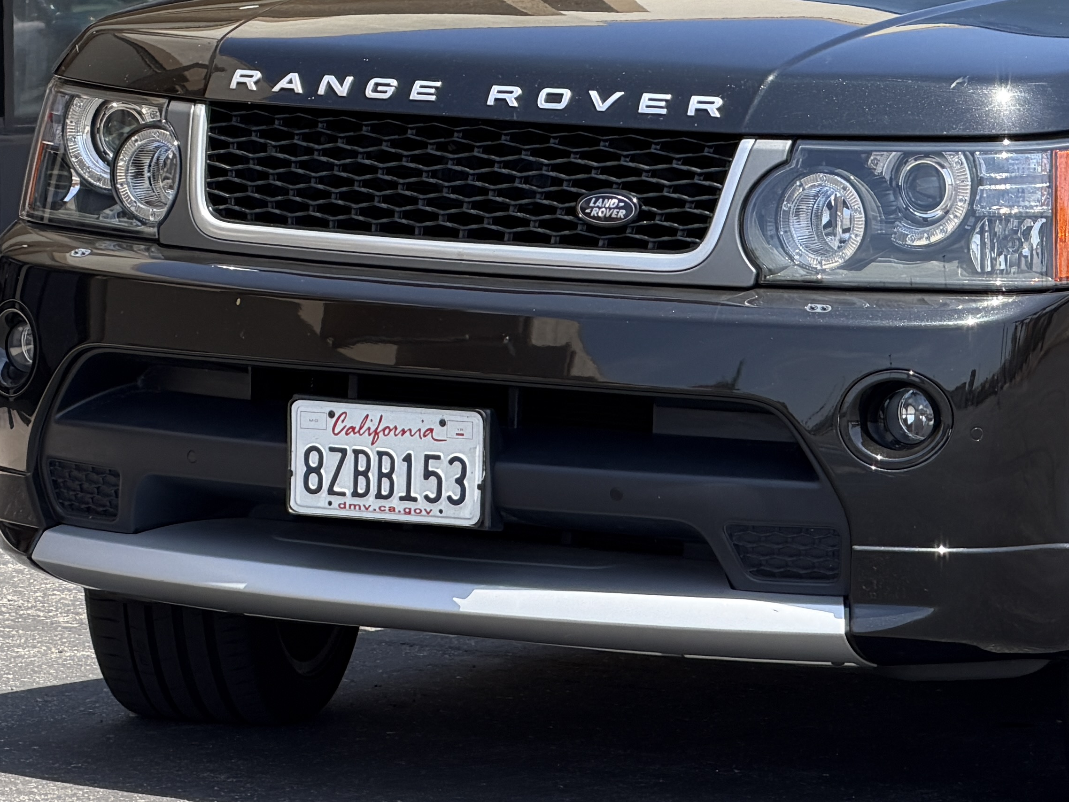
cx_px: 999
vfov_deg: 5.9
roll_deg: +0.1
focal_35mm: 251
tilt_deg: -1.9
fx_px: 7751
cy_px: 119
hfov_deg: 7.9
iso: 50
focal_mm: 16.89
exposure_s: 1/472
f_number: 2.8
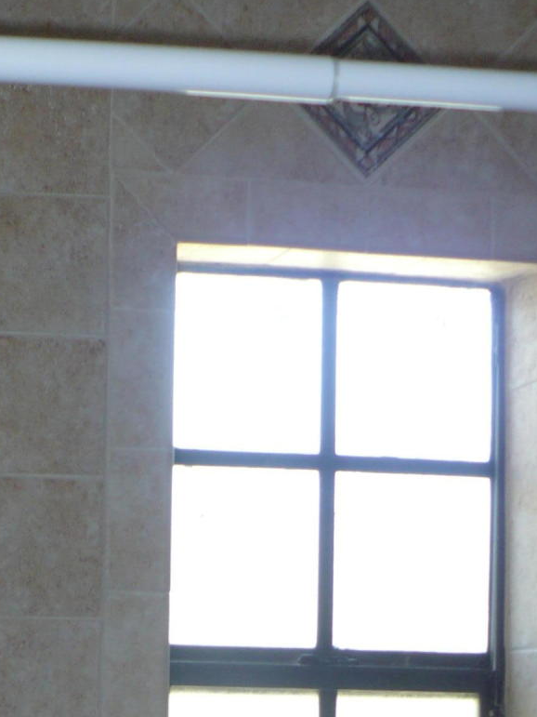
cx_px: 49
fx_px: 1986
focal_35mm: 96
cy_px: 814
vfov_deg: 19.5
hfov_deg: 15.2
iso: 100
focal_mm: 6.1
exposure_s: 1/30
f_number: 2.8
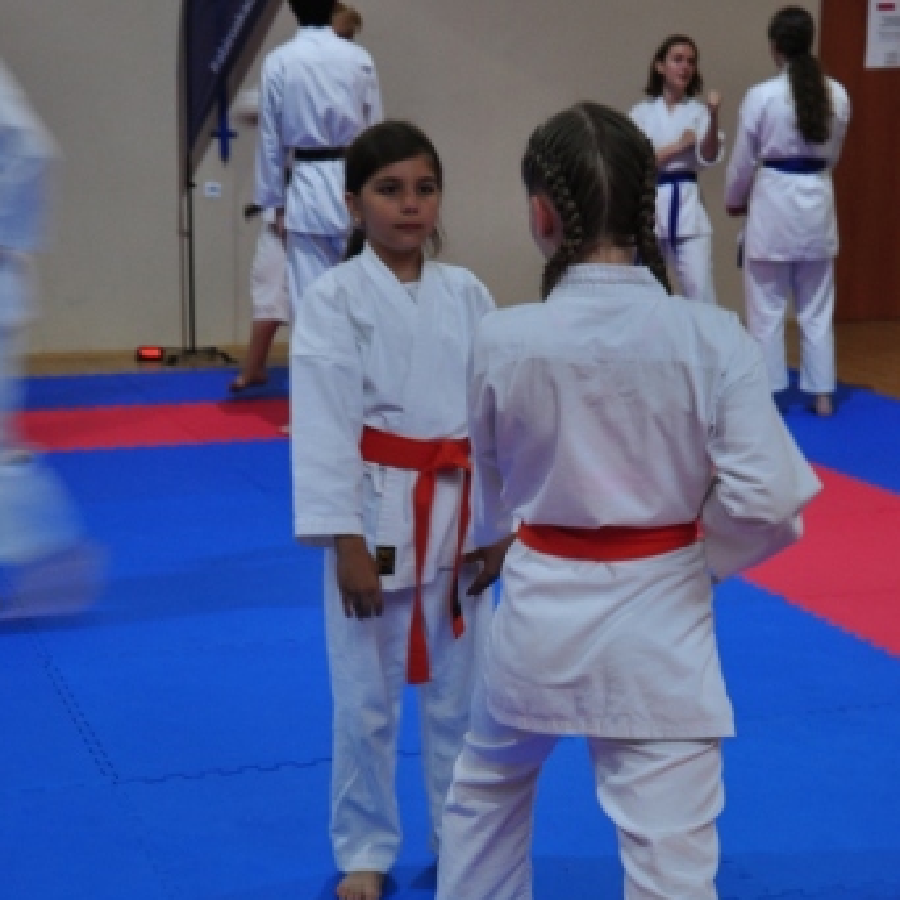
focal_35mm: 76
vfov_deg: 22.7
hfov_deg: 22.8
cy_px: 611
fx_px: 2236
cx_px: 450
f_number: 4.5
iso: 500
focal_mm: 34
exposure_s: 1/10
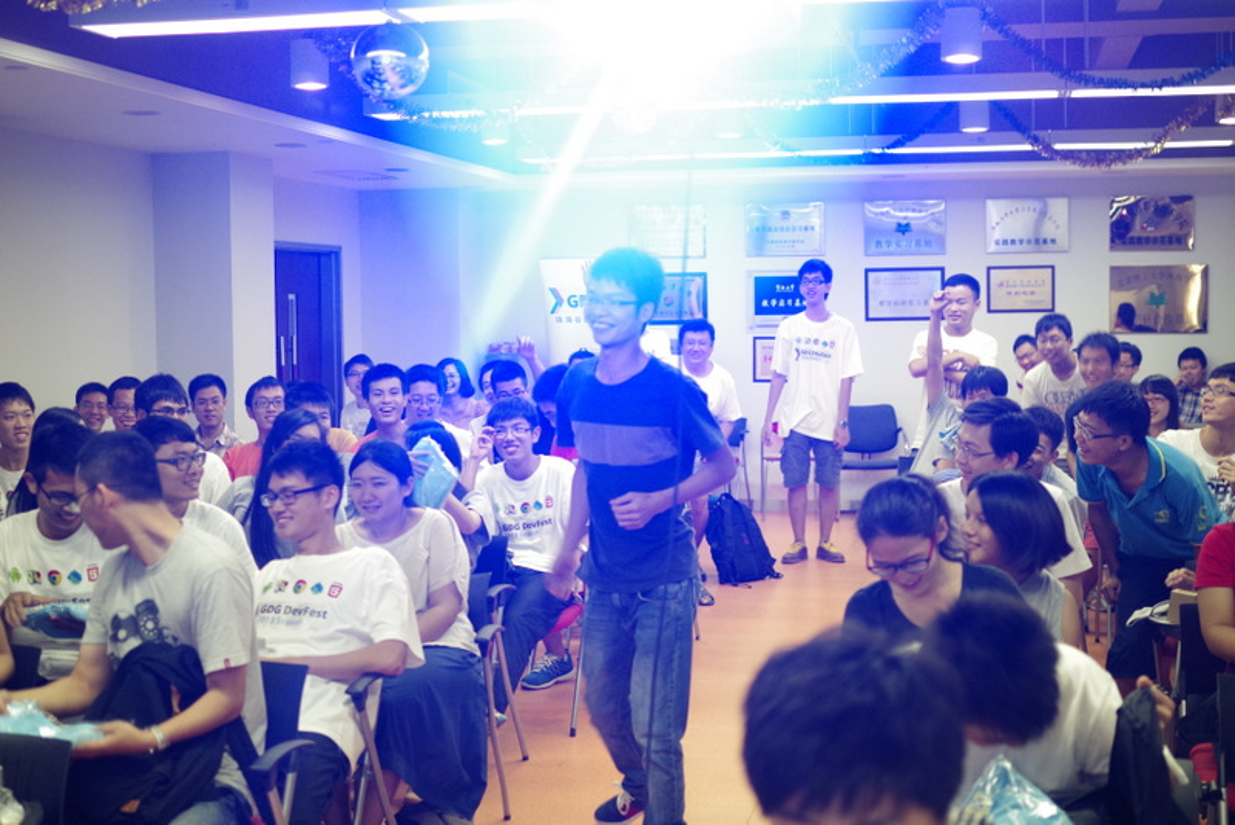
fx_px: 1784
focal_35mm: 52
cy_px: 412
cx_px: 618
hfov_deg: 38.2
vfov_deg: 26.0
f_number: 2.4
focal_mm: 35
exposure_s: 1/60
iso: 800
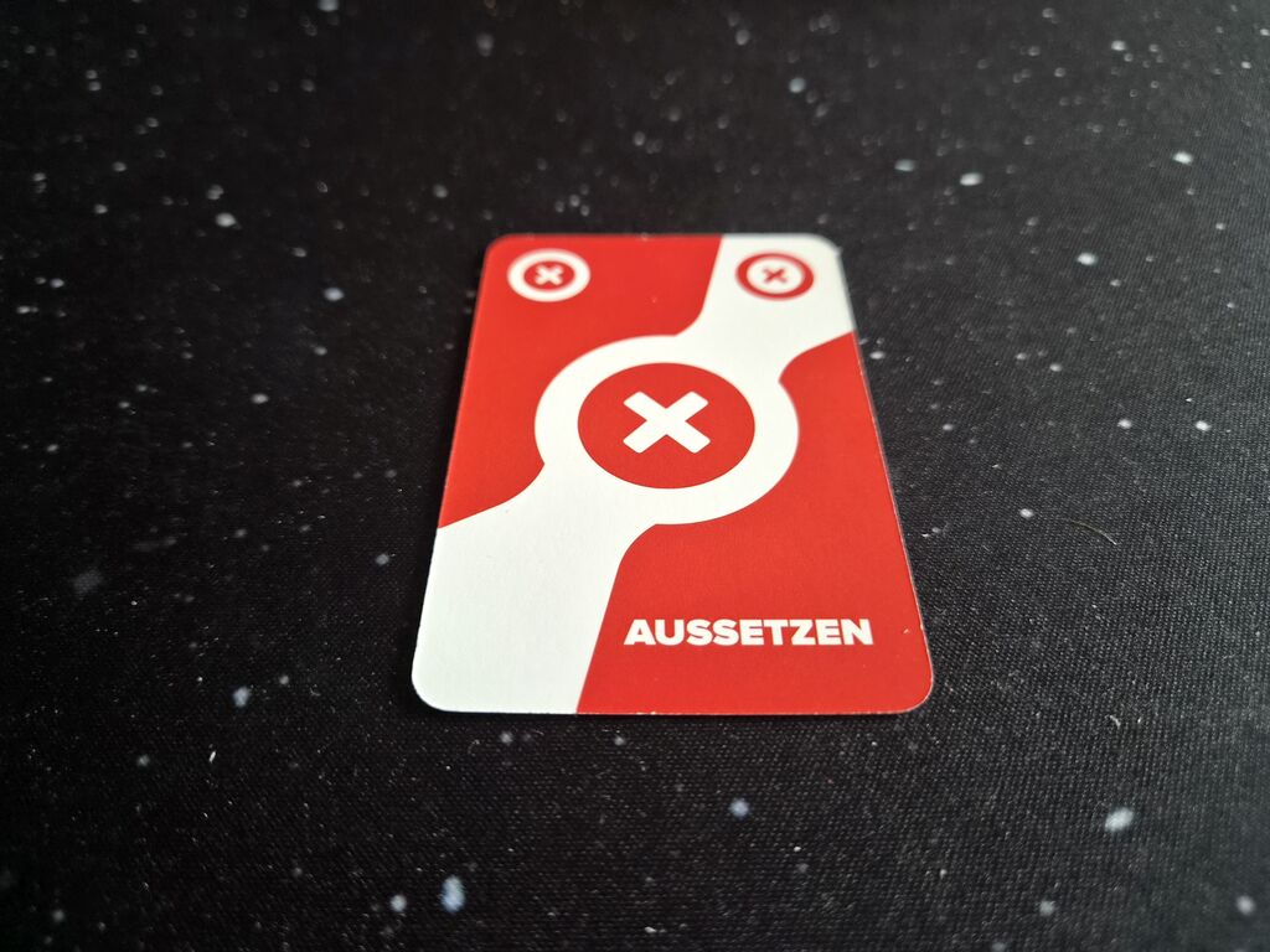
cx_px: 635
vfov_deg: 58.9
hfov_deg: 73.9
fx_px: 844
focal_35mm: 23
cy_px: 476
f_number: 1.8
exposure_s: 1/100
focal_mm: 5.4
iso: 1000
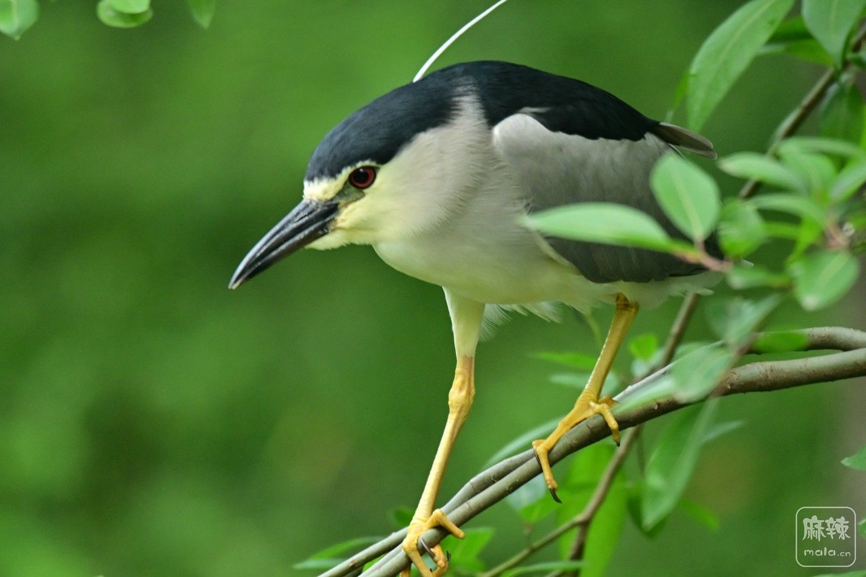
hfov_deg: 2.0
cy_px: 288
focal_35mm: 1050
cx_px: 433
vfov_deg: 1.3
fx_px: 25254
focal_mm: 700
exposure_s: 1/500
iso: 2000
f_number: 8
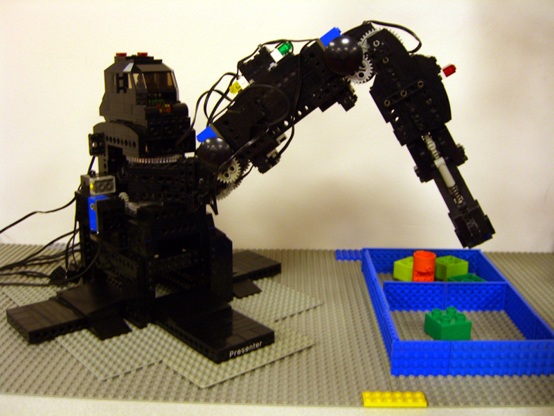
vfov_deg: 37.7
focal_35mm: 38
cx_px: 277
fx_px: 608
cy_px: 208
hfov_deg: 49.0
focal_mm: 7.9
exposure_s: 1/10
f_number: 2.8
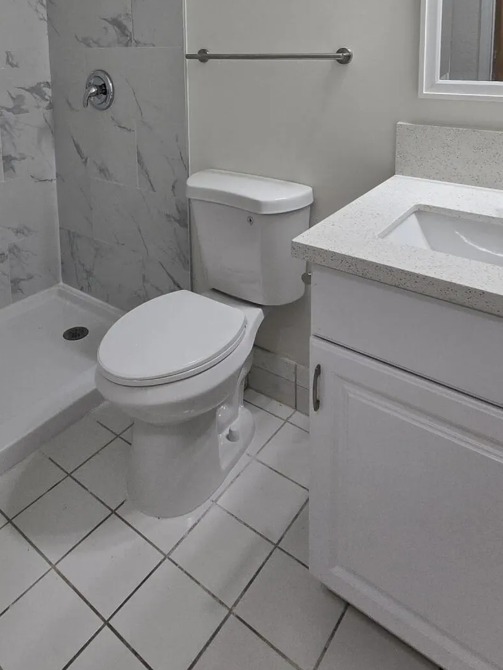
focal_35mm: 25
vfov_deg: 62.1
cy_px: 112
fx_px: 484
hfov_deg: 54.1
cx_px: 181
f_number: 2.2
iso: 80
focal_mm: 2.2
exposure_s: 1/120
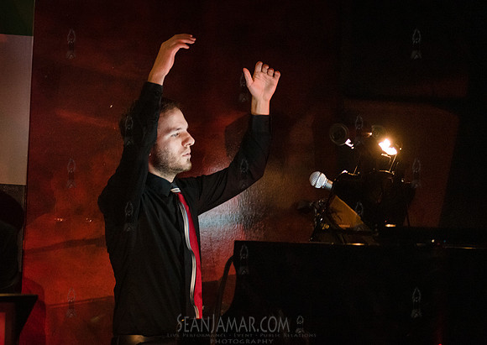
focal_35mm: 113
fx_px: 1560
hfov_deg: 17.7
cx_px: 206
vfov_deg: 12.6
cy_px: 178
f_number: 2.8
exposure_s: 1/160
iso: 5000
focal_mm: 100
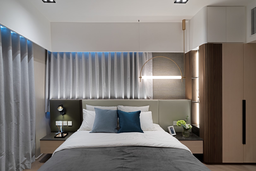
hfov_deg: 100.4
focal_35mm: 15
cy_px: 86
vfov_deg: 77.3
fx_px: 107
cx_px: 128
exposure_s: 1/1.67
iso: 100
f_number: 13
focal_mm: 15
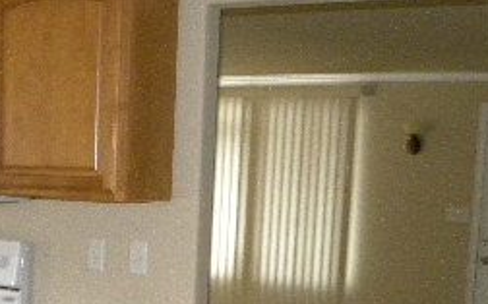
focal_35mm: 70
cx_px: 79
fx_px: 930
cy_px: 308
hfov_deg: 28.6
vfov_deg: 18.1
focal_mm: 4.6
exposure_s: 1/30
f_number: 2.8
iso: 400
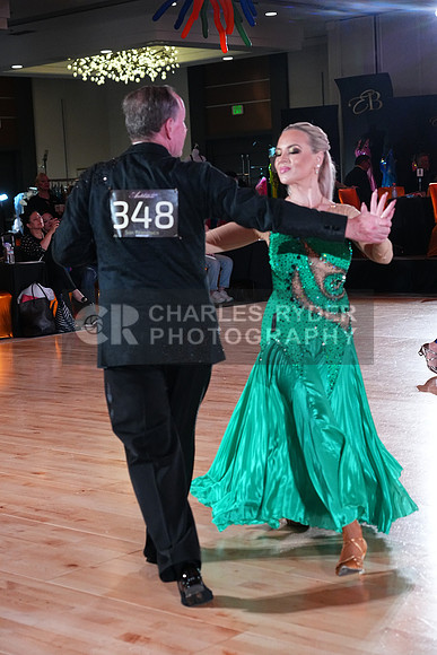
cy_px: 328
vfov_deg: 29.6
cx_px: 218
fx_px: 1237
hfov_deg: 20.0
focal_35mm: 68
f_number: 5
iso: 5000
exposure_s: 1/400
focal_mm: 68
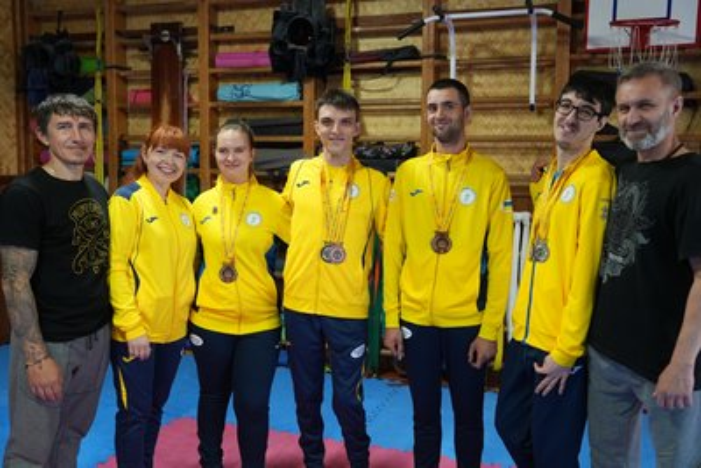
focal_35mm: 34
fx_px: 662
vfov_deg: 38.9
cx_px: 350
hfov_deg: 55.8
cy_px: 234
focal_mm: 34
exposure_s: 1/200
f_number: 2.8
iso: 1600
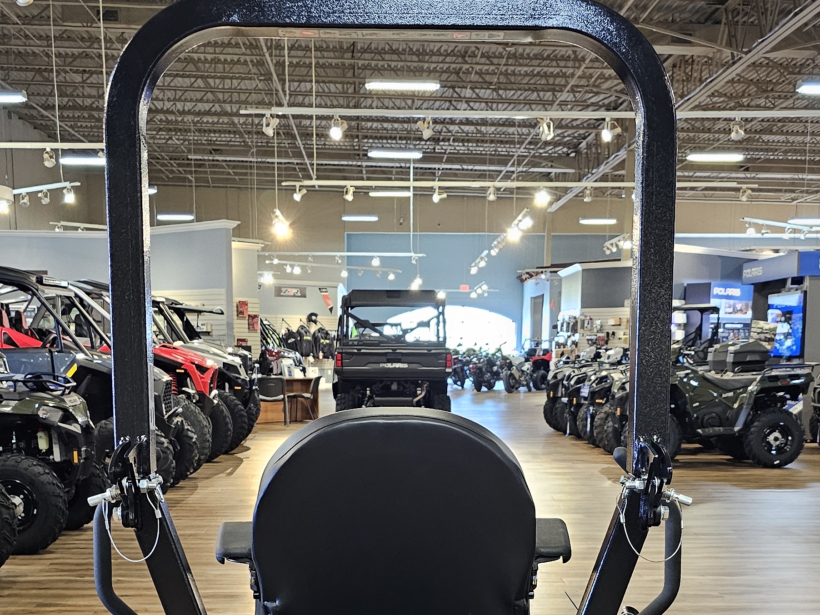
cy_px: 613
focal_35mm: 51
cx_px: 400
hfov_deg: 37.5
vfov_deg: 27.0
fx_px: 1208
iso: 1000
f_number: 1.7
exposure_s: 1/120
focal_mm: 6.3
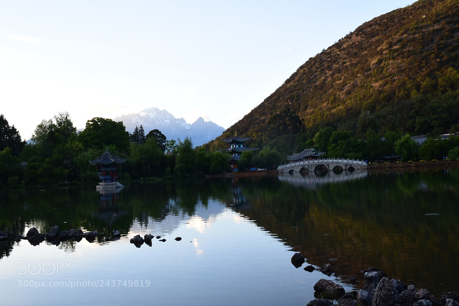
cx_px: 230
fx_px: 478
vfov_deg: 35.5
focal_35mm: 38
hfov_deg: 51.3
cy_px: 153
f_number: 11
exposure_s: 1/40
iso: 320
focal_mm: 25
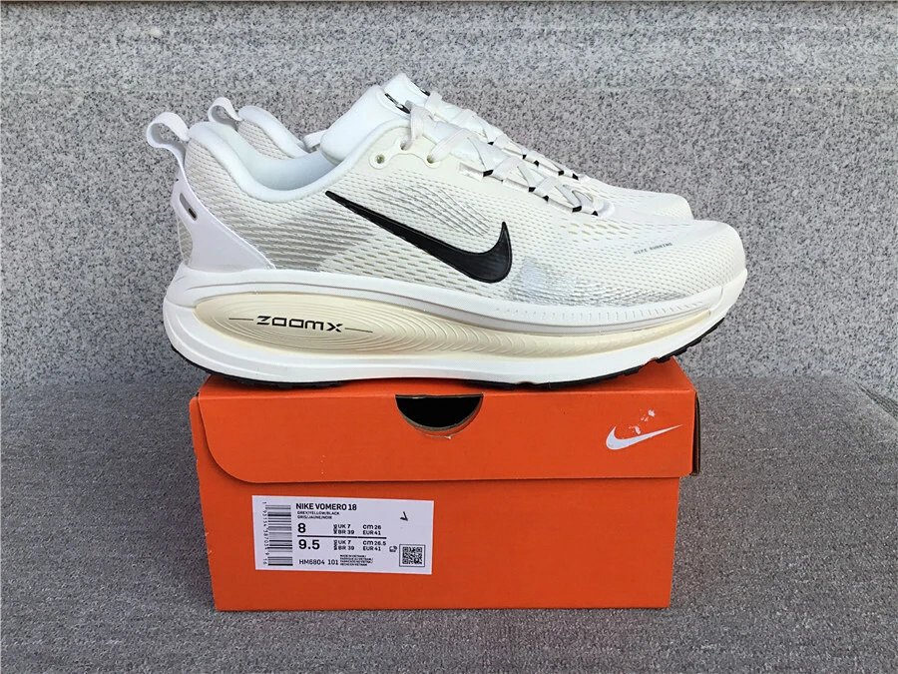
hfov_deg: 58.4
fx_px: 804
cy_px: 337
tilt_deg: -19.0
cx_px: 449
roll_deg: +0.5
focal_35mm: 31
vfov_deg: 45.4
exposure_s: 1/840
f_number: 2.4
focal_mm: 3.3
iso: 25
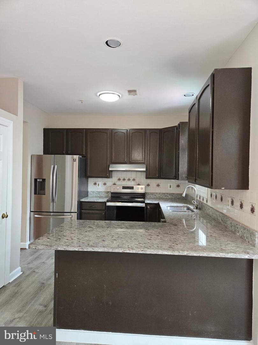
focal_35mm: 23
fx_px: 229
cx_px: 129
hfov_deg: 58.9
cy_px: 172
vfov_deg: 73.9
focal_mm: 5.4
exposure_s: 1/120
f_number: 1.8
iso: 250
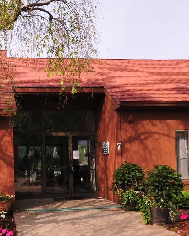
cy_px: 153
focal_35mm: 44
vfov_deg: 41.9
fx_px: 305
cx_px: 36
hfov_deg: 33.4
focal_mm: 11.5
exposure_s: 1/250
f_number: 11
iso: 400
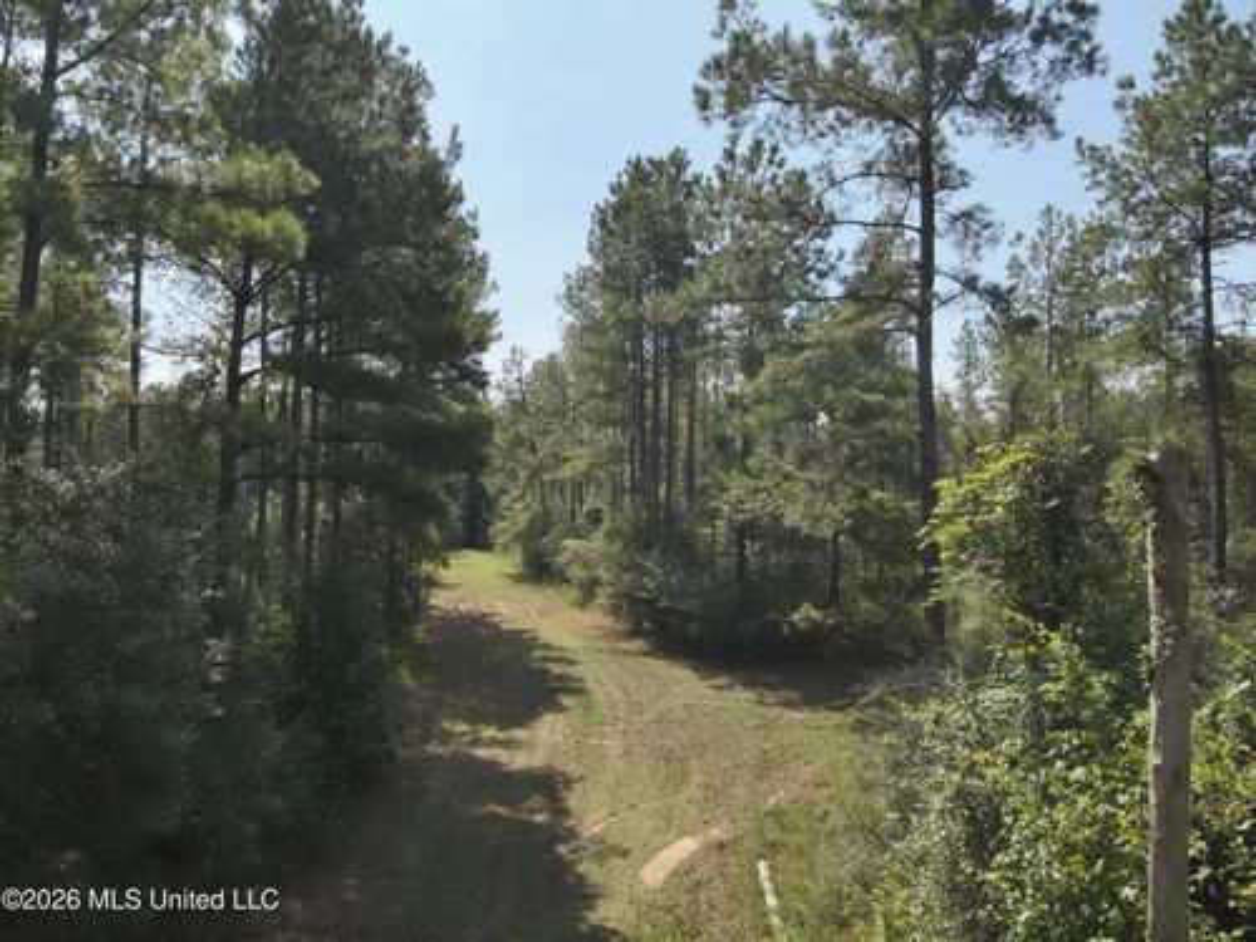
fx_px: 871
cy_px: 471
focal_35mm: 24
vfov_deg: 56.8
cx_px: 628
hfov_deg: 71.6
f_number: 2.8
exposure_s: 1/1500
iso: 100
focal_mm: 4.4
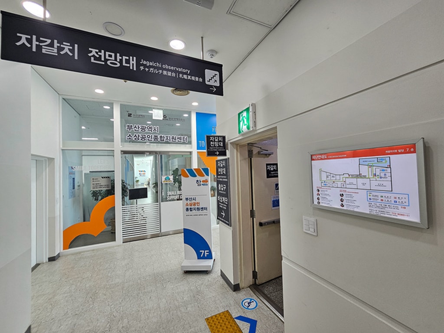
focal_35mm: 13
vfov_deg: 89.9
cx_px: 222
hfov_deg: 106.2
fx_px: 167
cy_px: 166
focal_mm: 2.2
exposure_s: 1/60
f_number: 2.2
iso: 64
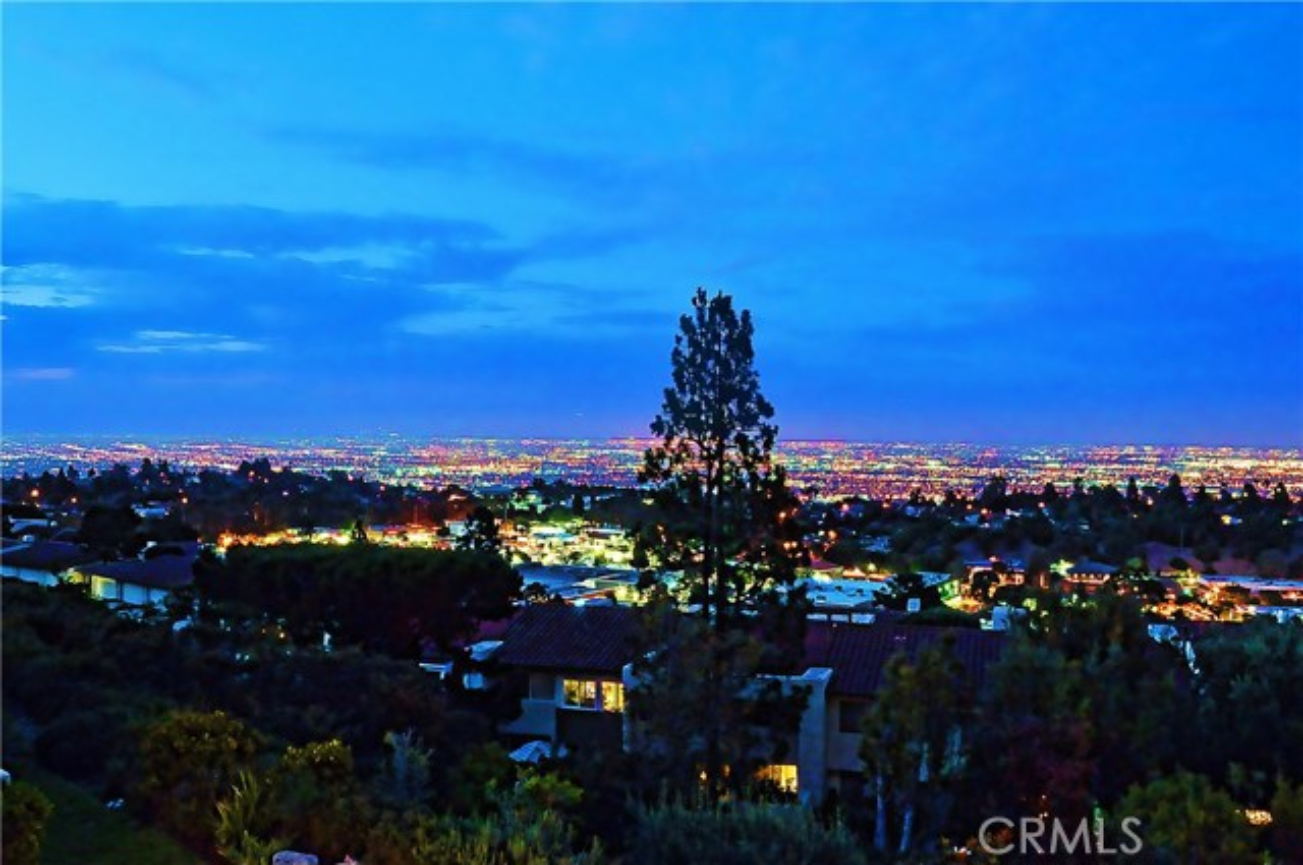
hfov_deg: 57.3
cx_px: 652
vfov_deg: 39.9
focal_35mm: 33
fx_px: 1193
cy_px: 432
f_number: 9
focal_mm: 22
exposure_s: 1
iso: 1400
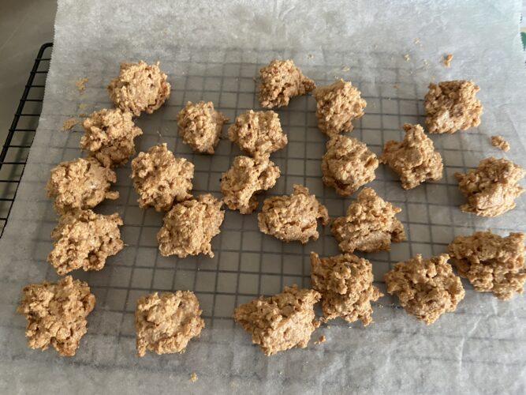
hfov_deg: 67.3
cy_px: 198
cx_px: 263
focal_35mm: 26
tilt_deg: -68.0
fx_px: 395
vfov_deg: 53.0
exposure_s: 1/60
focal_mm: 4.25
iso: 250
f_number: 1.8
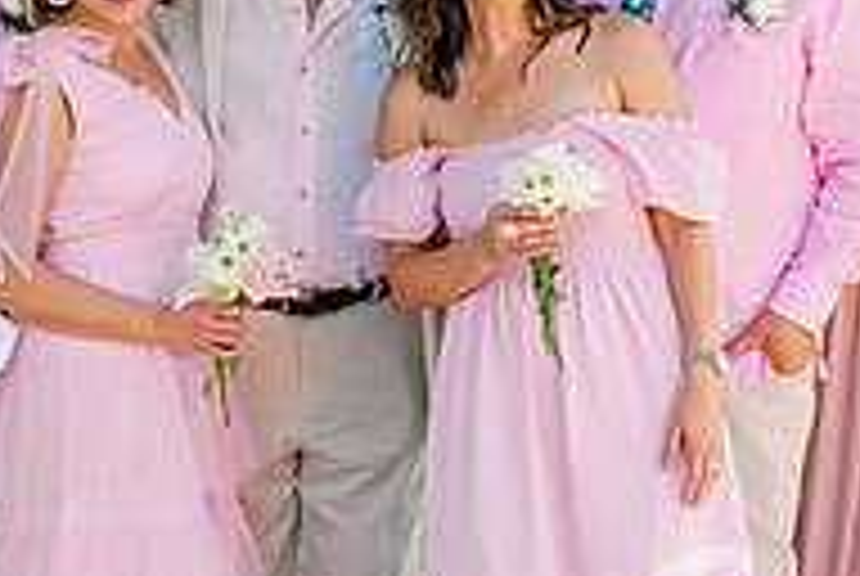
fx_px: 3469
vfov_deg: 9.5
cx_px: 542
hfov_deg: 14.1
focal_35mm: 145
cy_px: 256
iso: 500
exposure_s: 1/250
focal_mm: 46
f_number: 4
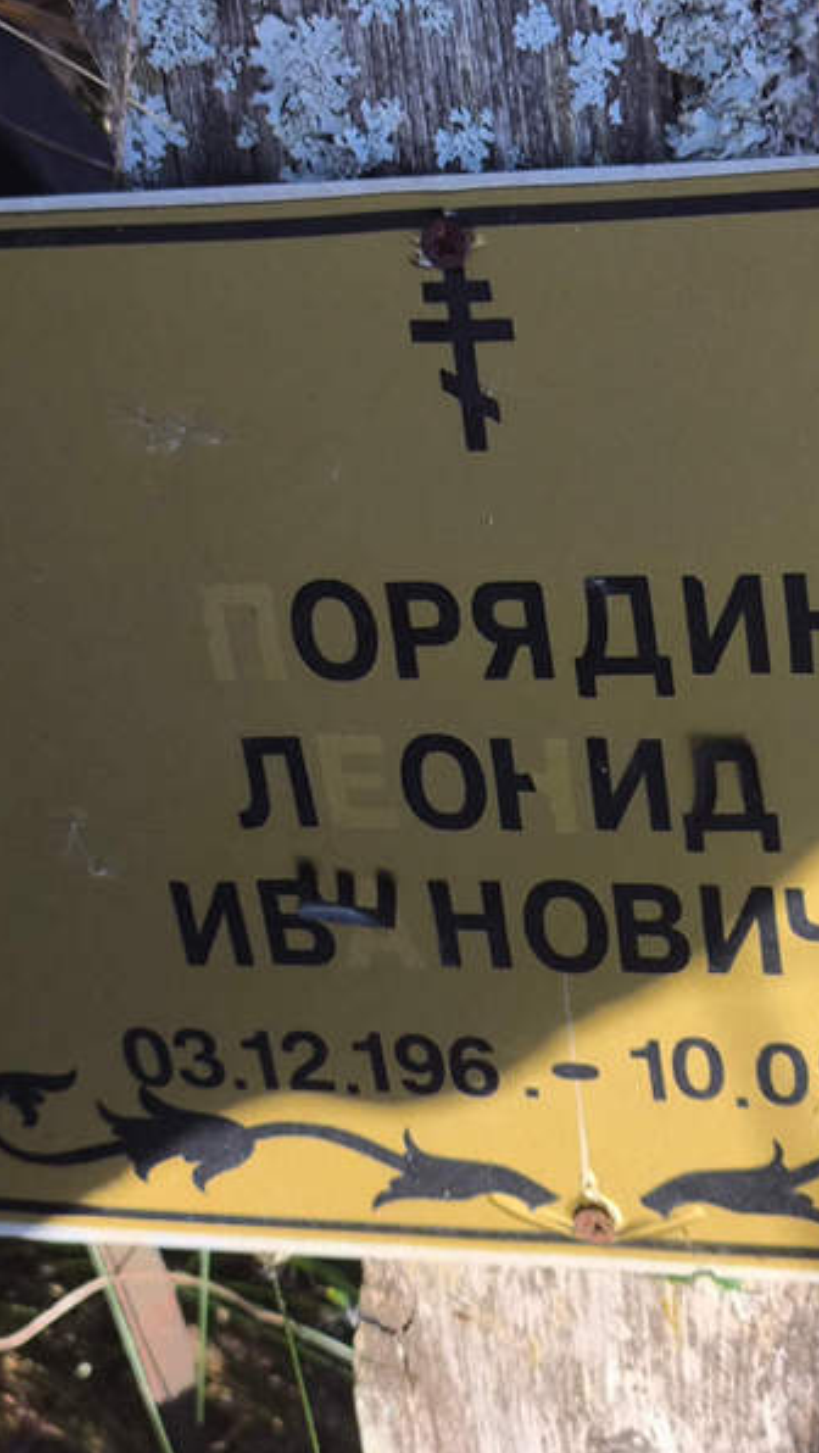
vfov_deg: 29.0
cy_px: 729
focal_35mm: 73
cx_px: 535
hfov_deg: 16.5
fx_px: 2814
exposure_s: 1/590
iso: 50
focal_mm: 4.71
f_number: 1.7
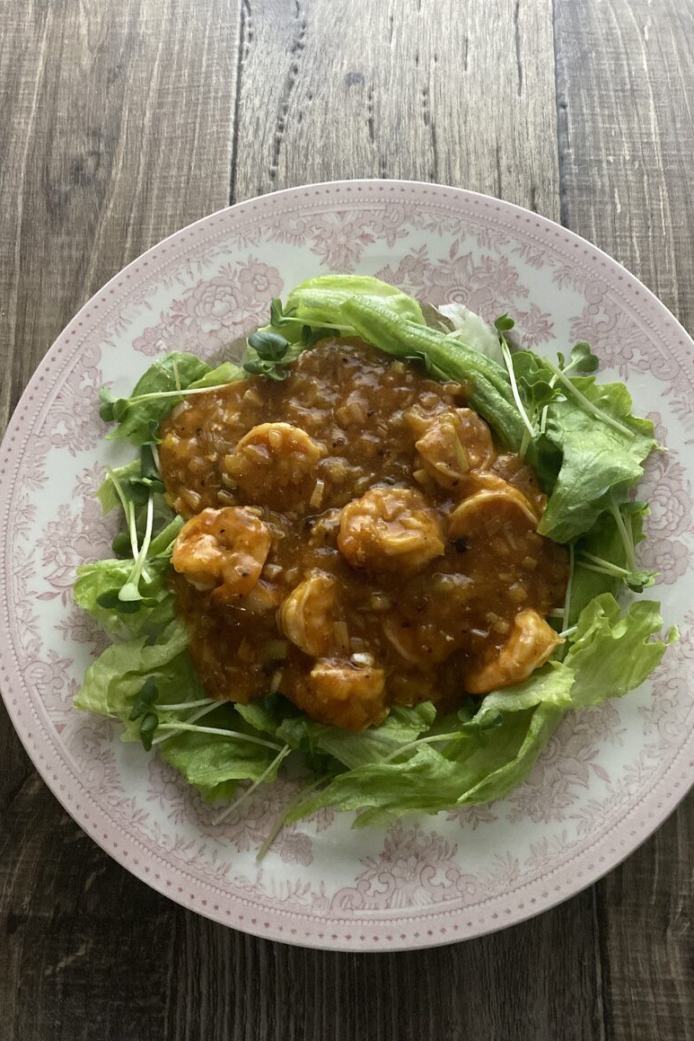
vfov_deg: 65.5
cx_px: 357
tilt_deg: -74.1
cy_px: 525
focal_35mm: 28
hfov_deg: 46.4
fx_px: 809
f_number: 1.8
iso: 640
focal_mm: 4.25
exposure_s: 1/30
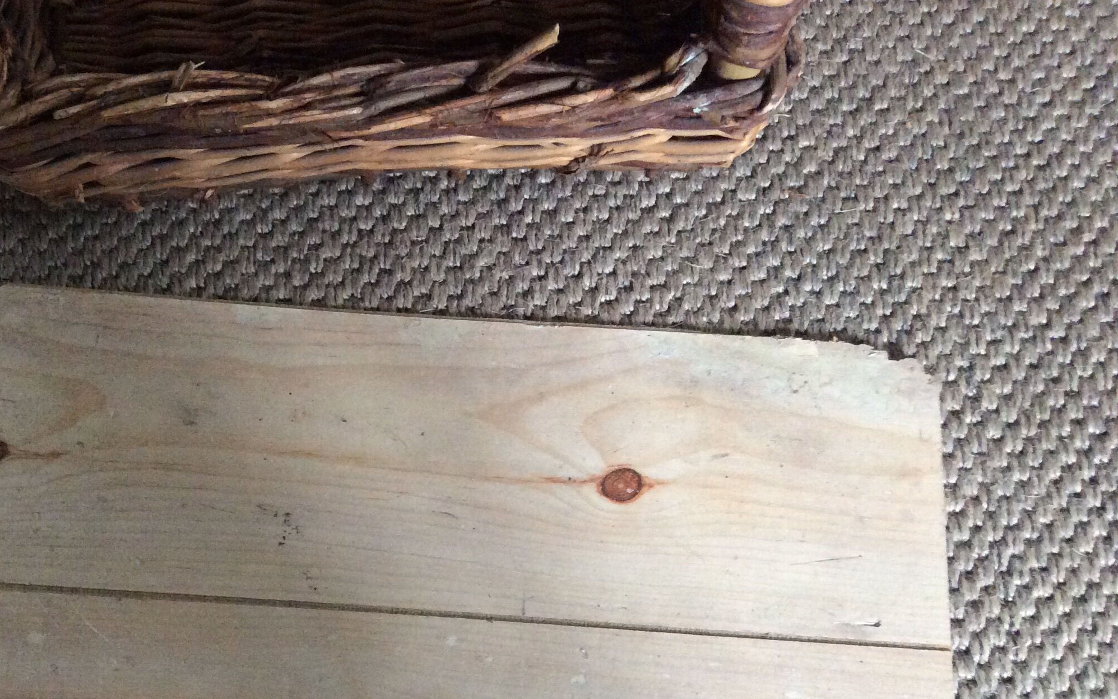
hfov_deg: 44.7
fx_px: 1341
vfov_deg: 28.7
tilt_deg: -74.4
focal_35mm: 44
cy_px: 537
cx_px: 393
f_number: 2.4
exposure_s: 1/20
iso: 250
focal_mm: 3.3
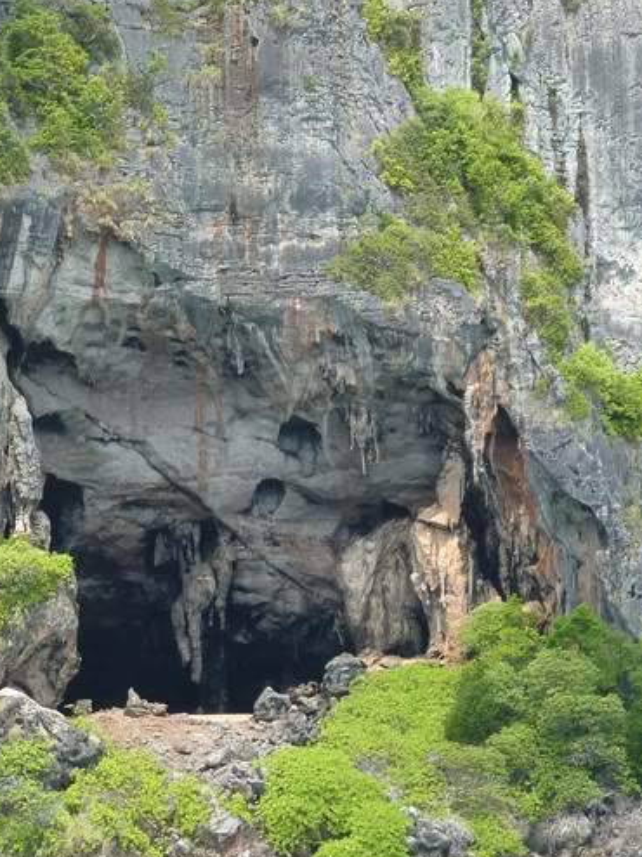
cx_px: 363
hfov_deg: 8.5
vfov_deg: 11.3
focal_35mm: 175
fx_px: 4331
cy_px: 484
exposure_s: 1/160
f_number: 4.3
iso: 80
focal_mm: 14.7
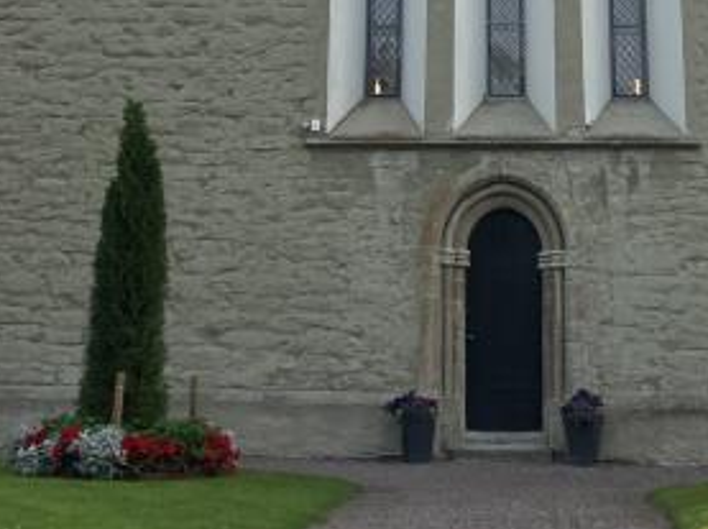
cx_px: 450
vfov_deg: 17.4
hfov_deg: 24.1
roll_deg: -0.5
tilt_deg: +17.8
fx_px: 1655
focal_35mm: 81
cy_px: -95
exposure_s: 1/1279
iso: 32
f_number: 1.8
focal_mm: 3.99
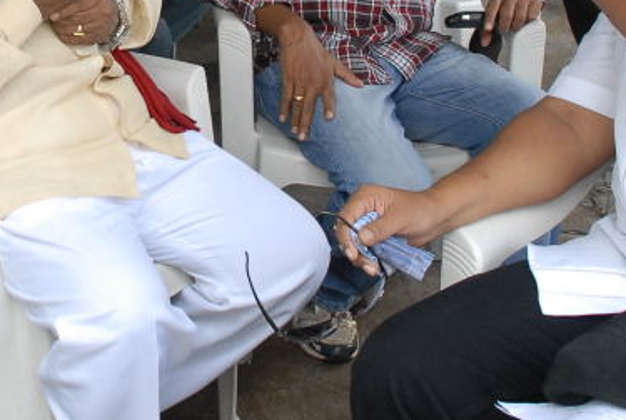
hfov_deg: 22.3
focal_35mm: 90
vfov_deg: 15.0
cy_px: -9
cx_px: 130
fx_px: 1569
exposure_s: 1/125
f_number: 5.6
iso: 400
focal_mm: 22
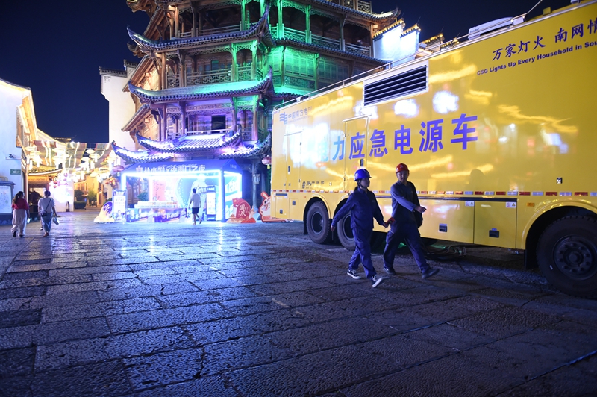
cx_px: 298
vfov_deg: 53.1
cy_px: 198
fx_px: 398
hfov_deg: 73.8
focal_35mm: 24
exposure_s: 1/50
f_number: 2.8
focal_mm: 24
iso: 3200
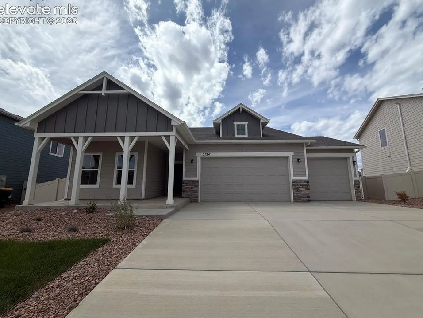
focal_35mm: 15
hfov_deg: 98.1
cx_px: 218
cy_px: 155
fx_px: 183
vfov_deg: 81.7
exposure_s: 1/1901
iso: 20
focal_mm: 2.22
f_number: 2.2
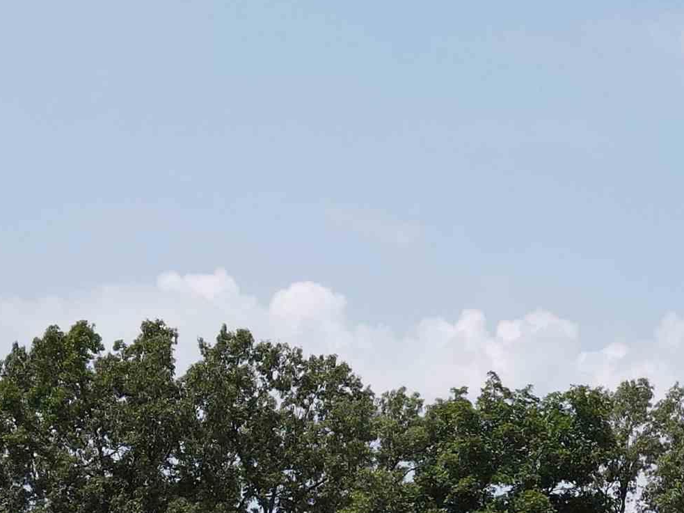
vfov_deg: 18.2
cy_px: 677
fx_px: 1482
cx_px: 548
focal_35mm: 75
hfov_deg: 25.5
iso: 100
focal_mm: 4.5
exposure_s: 1/800
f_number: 2.8
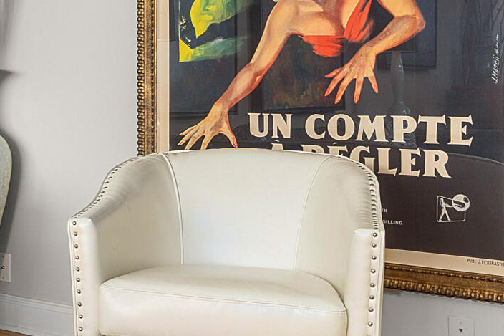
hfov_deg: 22.8
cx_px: -120
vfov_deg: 16.8
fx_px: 1134
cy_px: 93
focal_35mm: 81
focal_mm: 19
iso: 320
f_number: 7.1
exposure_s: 1/6
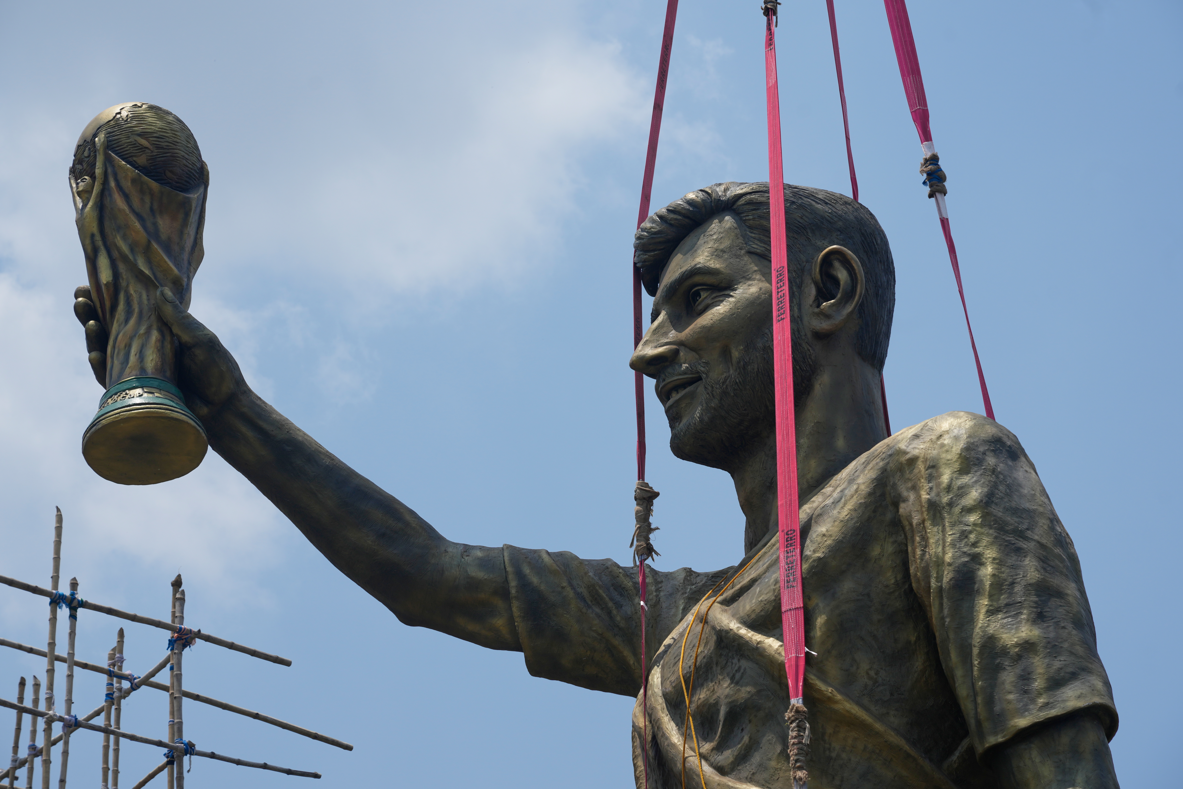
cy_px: 394
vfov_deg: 13.2
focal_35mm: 104
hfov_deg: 19.6
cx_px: 592
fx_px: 3417
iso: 200
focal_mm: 104
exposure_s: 1/1000
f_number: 8
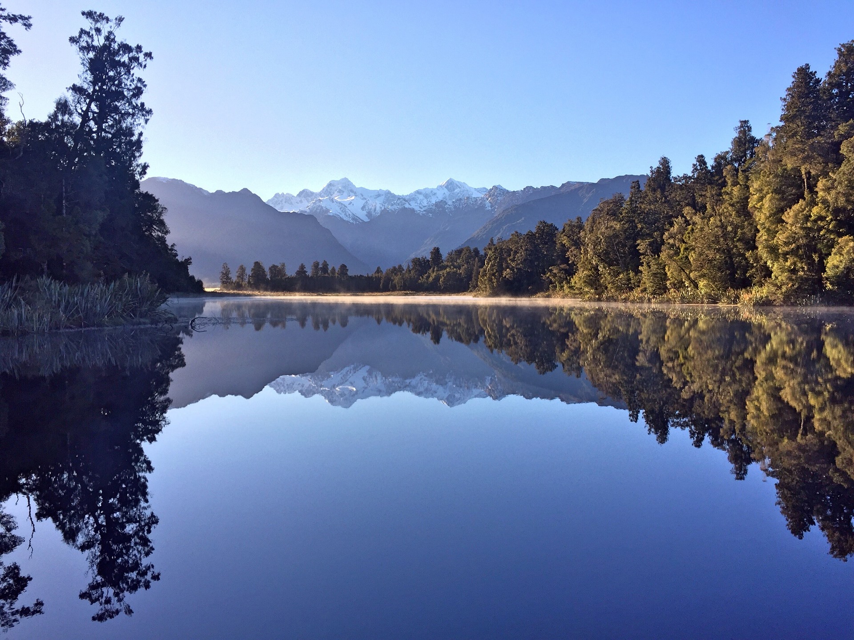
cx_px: 427
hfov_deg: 61.7
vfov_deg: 48.2
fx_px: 715
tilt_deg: -2.8
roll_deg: +1.2
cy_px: 320
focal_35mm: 29
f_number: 2.2
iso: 32
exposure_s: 1/860
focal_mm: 4.15
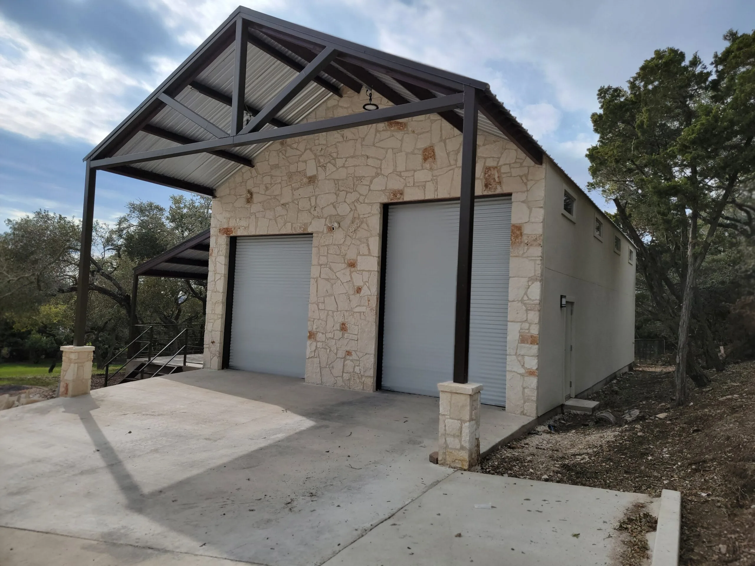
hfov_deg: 71.6
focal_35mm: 24
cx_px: 378
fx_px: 523
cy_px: 283
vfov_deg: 56.8
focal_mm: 6.7
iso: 16
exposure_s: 1/1099
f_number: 1.8
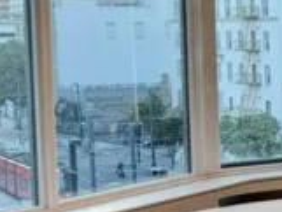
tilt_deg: -4.0
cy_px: 96
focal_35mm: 111
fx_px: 905
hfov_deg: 14.6
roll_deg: +0.1
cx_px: 567
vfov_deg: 13.4
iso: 125
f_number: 1.78
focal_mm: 6.76
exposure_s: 1/120
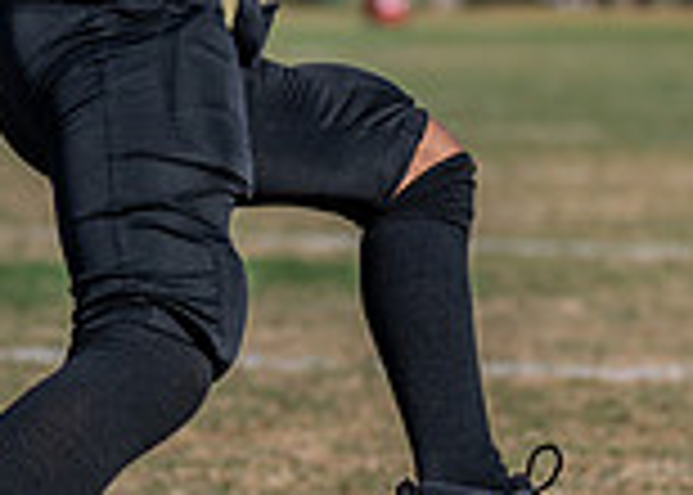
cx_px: -94
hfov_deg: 6.3
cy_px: 72
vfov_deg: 4.5
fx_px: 6278
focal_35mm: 319
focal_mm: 70
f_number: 2.8
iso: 100
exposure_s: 1/2500
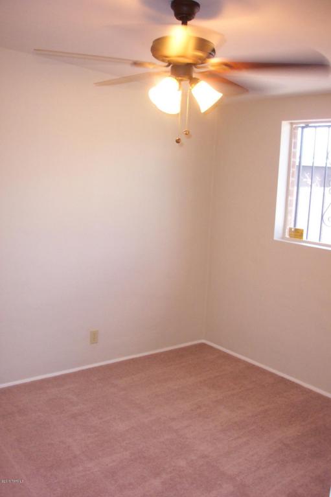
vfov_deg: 54.4
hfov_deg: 37.8
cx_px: 166
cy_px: 248
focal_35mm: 35
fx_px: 483
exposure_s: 1/45
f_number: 2.8
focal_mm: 7.5
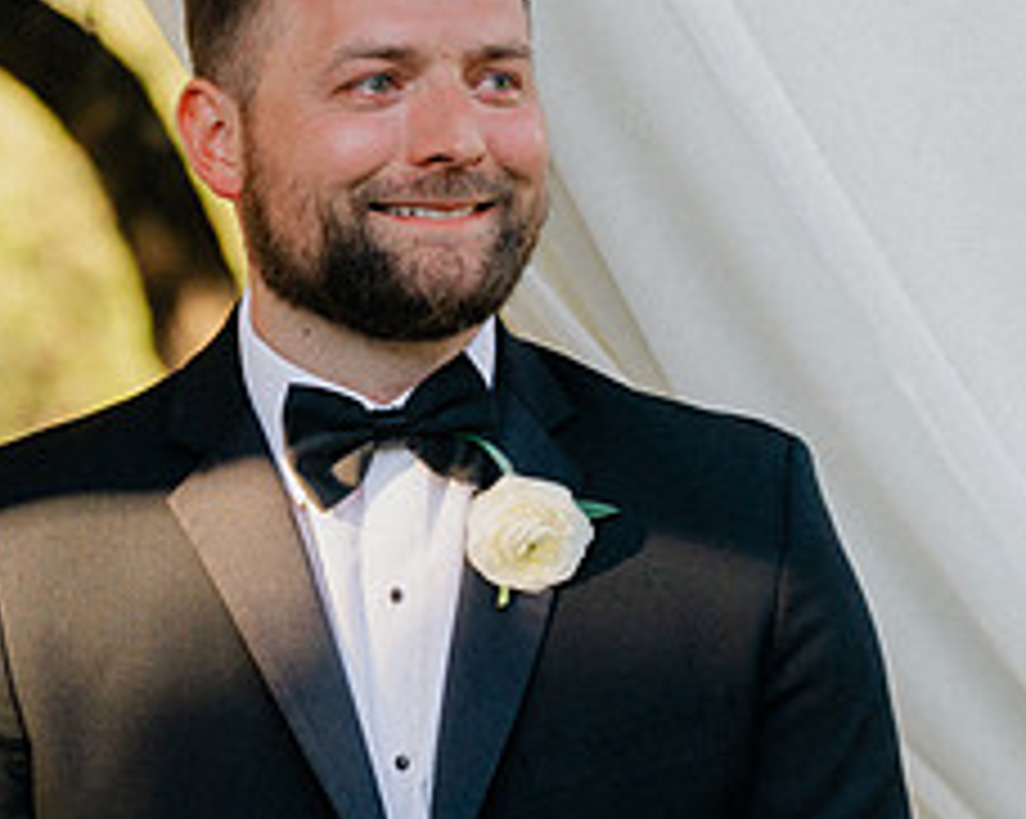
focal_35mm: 252
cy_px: 434
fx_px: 7646
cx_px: 488
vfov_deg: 6.1
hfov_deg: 7.7
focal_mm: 70
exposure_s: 1/1000
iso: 200
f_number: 2.8
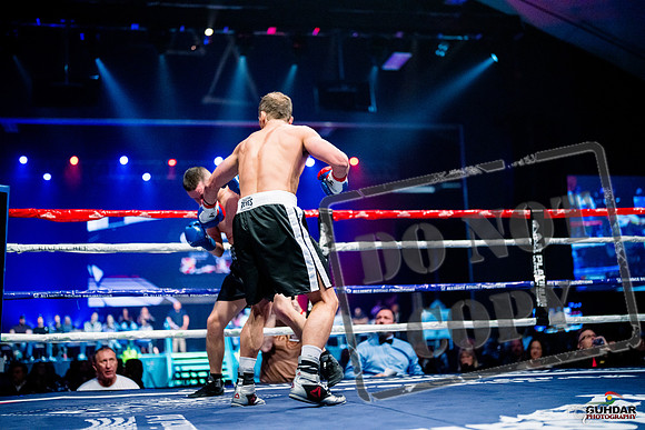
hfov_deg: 39.6
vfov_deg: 27.0
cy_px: 215
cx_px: 322
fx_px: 896
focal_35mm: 50
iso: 6400
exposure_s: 1/1600
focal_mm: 50
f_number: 1.4
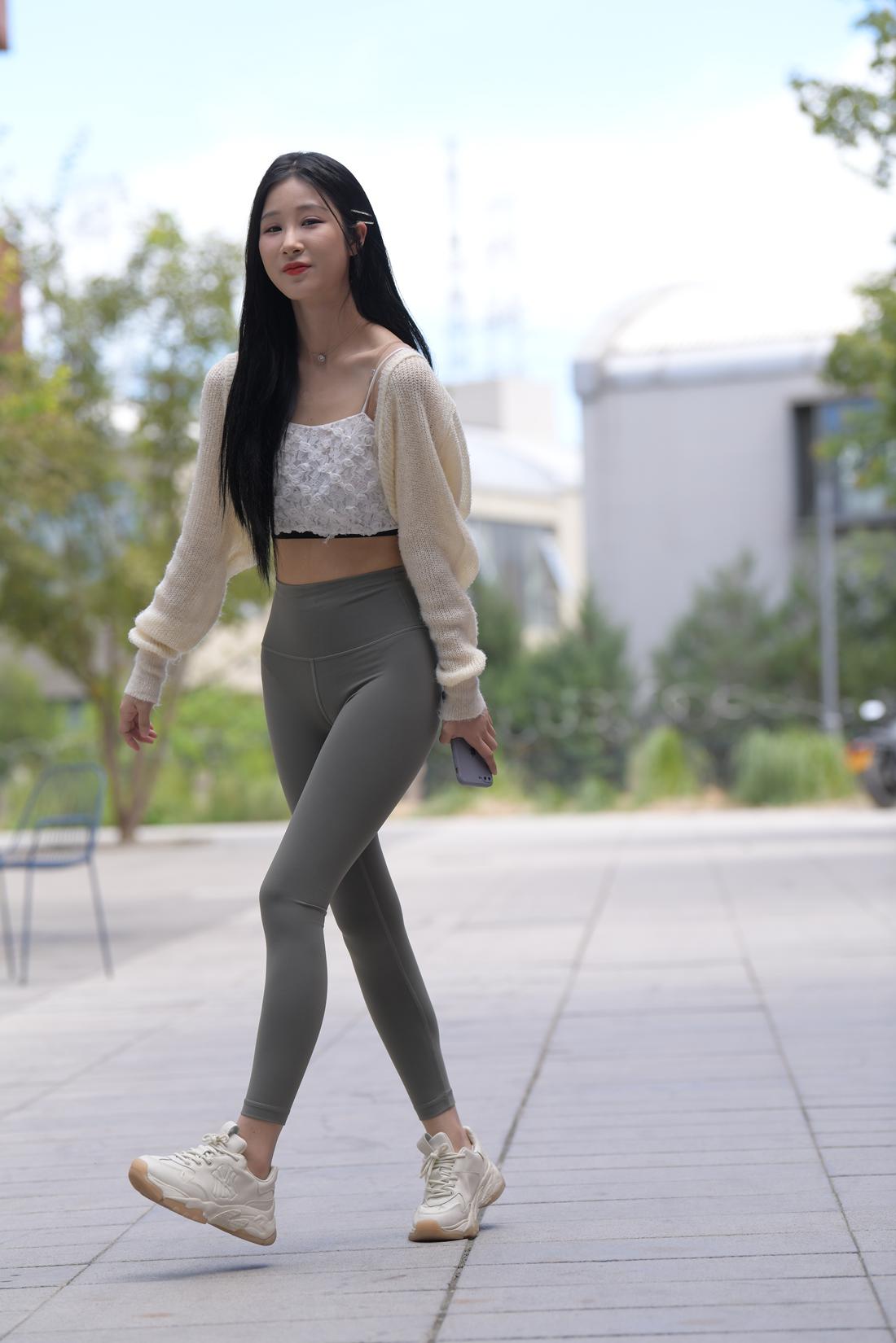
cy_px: 672
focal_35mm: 120
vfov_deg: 17.1
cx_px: 448
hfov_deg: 11.4
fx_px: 4480
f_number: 4
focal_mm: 120
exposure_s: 1/1000
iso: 360
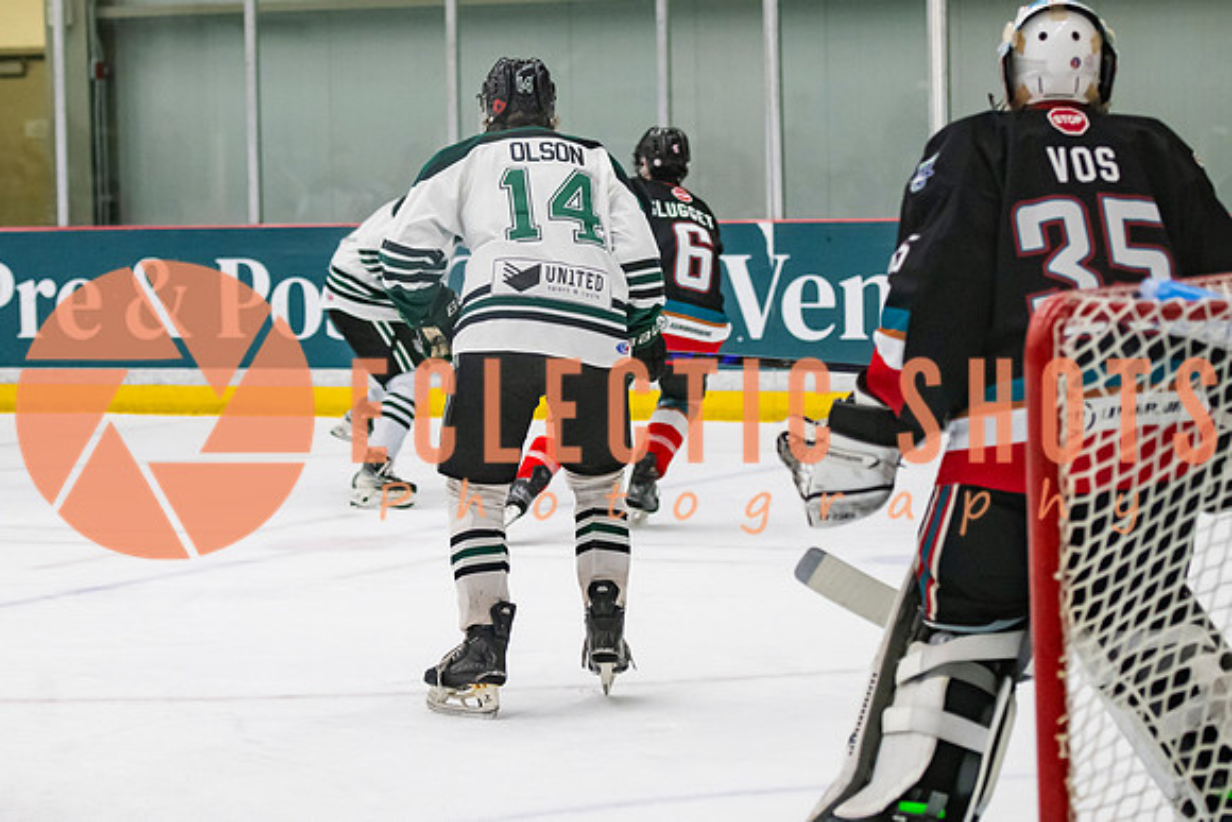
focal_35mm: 138
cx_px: 563
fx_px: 4719
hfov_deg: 14.9
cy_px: 406
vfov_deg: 10.0
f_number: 3.2
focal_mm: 82
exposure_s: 1/640
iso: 2000
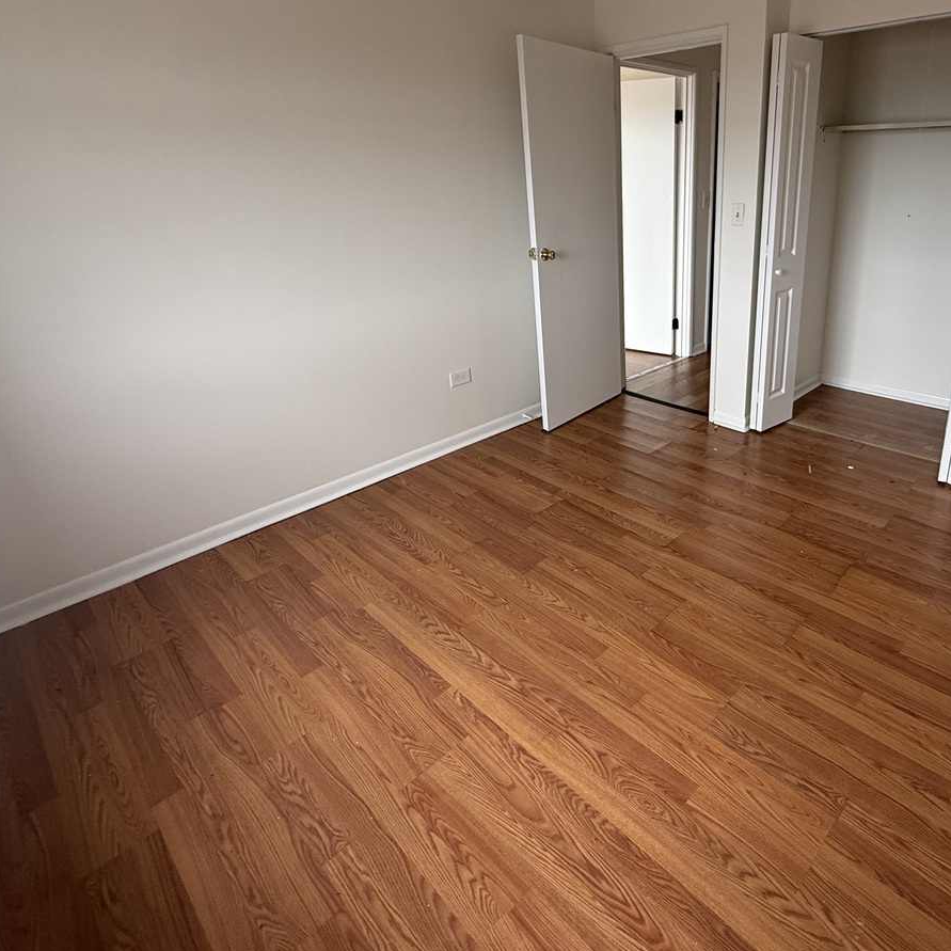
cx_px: 637
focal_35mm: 20
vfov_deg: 74.1
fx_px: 622
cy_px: 387
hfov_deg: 72.5
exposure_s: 1/99
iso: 100
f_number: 2.2
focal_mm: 2.22
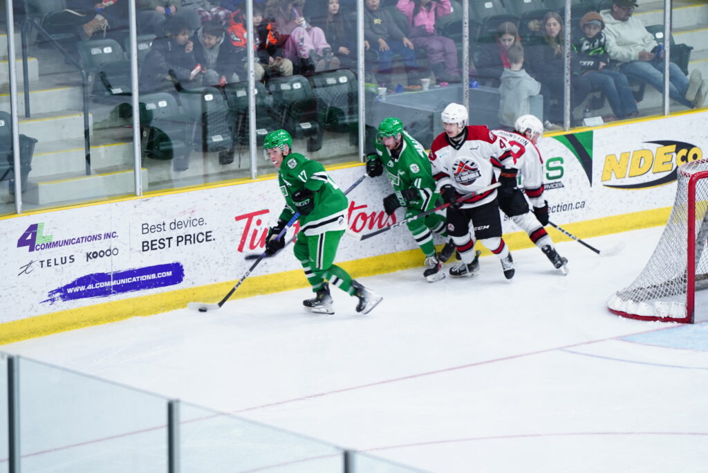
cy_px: 236
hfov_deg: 10.8
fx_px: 3757
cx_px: 354
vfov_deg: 7.2
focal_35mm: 191
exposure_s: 1/125
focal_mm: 191
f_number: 2.8
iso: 640
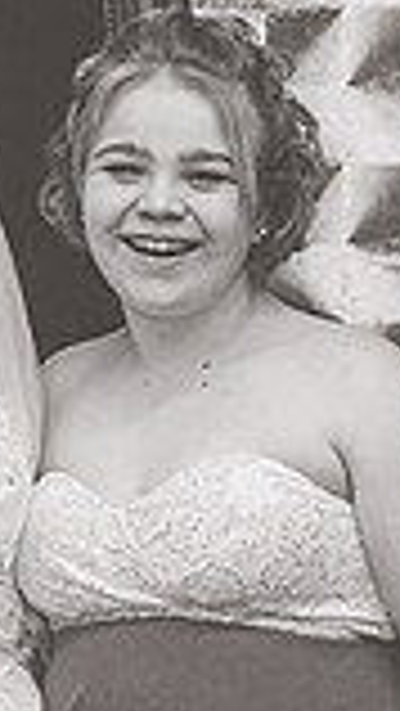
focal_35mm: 226
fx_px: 4257
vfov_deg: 9.5
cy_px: 308
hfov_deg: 5.3
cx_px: -210
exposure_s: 1/160
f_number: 5
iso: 800
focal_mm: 50
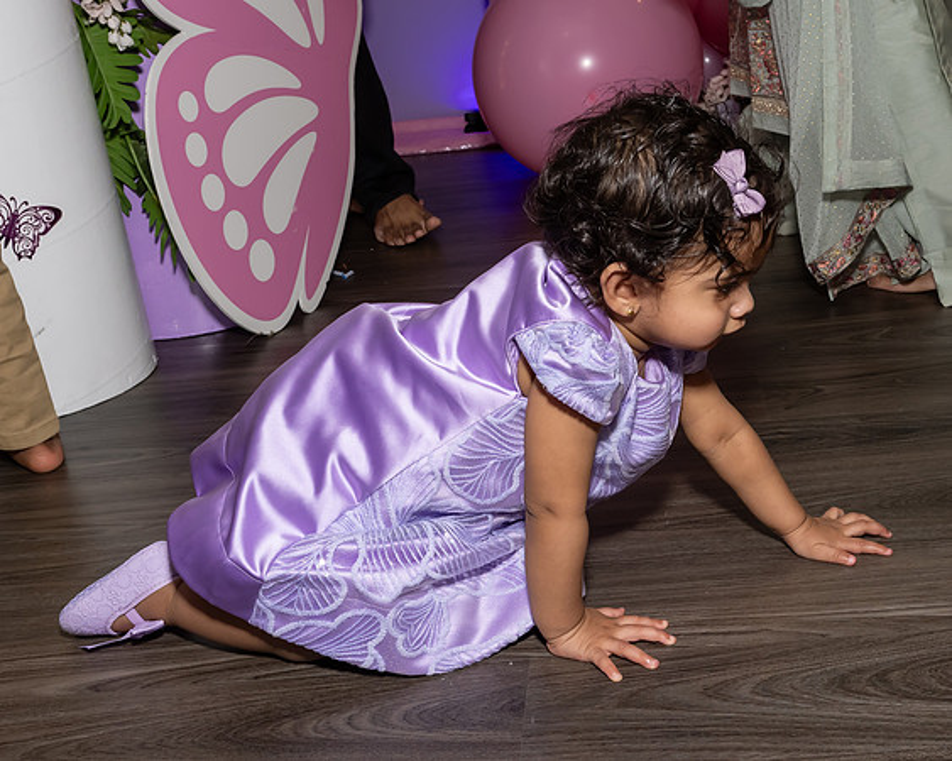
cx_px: 596
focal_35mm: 49
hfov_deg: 37.5
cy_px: 418
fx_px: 1392
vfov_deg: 30.6
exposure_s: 1/250
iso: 640
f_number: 8
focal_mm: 23
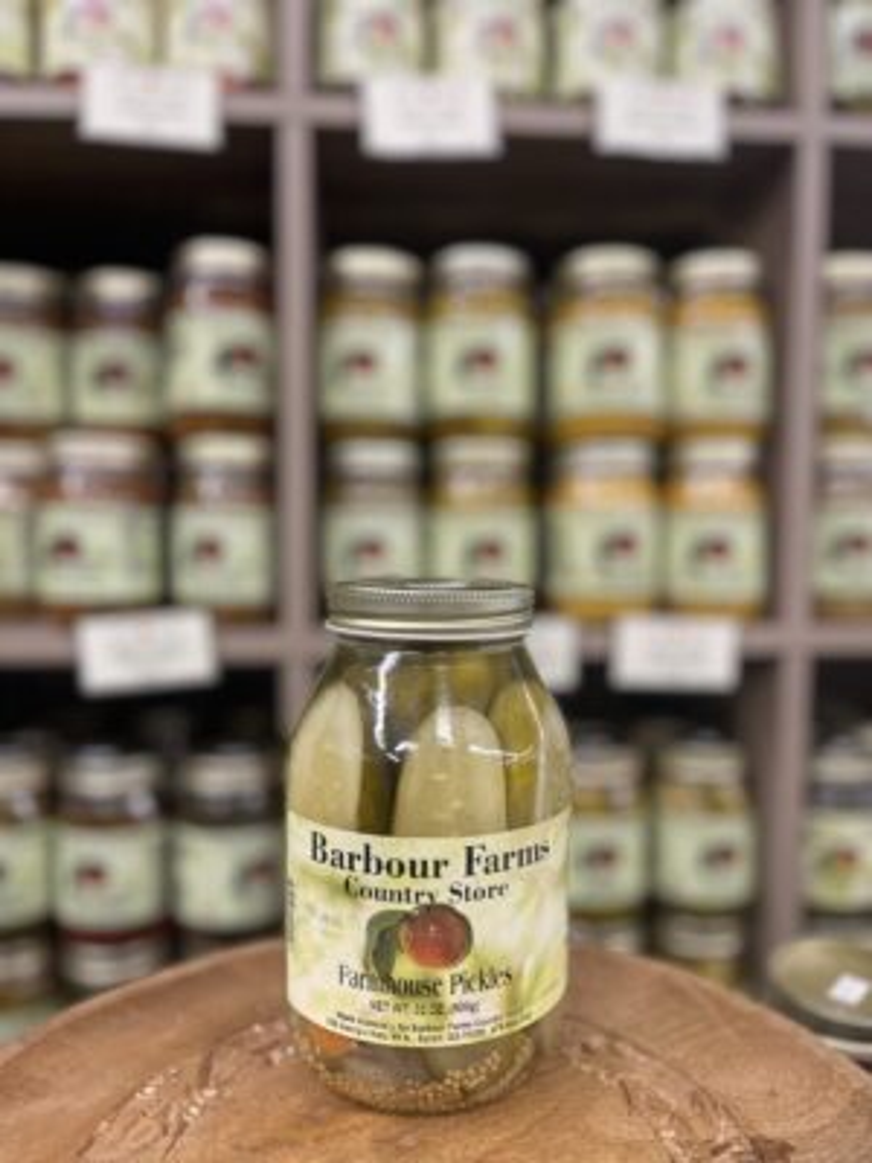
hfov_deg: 53.1
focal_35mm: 26
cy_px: 582
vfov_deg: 67.3
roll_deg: -1.3
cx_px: 436
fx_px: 873
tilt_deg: -3.4
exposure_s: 1/60
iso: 125
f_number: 1.6
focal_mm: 5.1
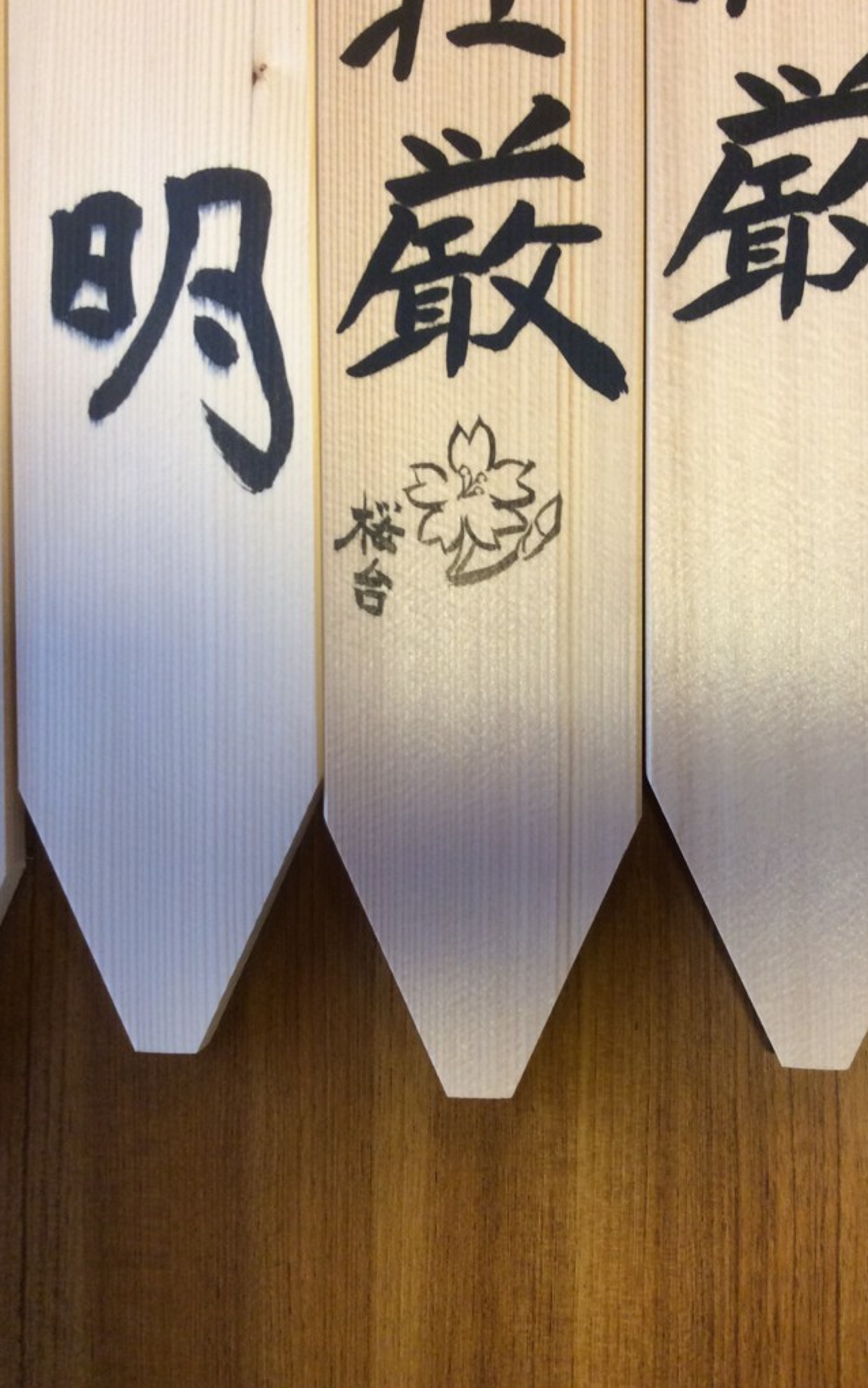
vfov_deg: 56.7
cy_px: 693
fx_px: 1286
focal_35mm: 34
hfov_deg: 37.2
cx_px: 511
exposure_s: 1/24
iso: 100
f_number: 2.4
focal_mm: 3.3
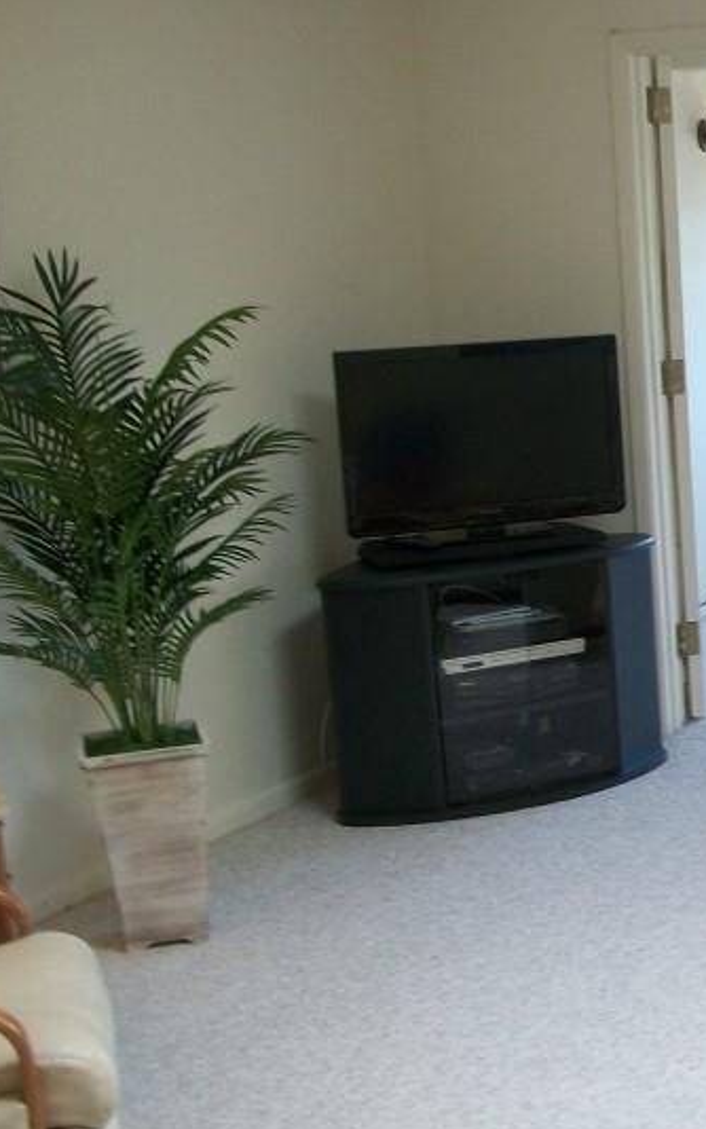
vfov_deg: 31.5
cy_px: 634
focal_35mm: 65
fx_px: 2000
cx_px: 936
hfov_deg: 18.5
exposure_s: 1/30
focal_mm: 5.7
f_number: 2.9
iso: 80
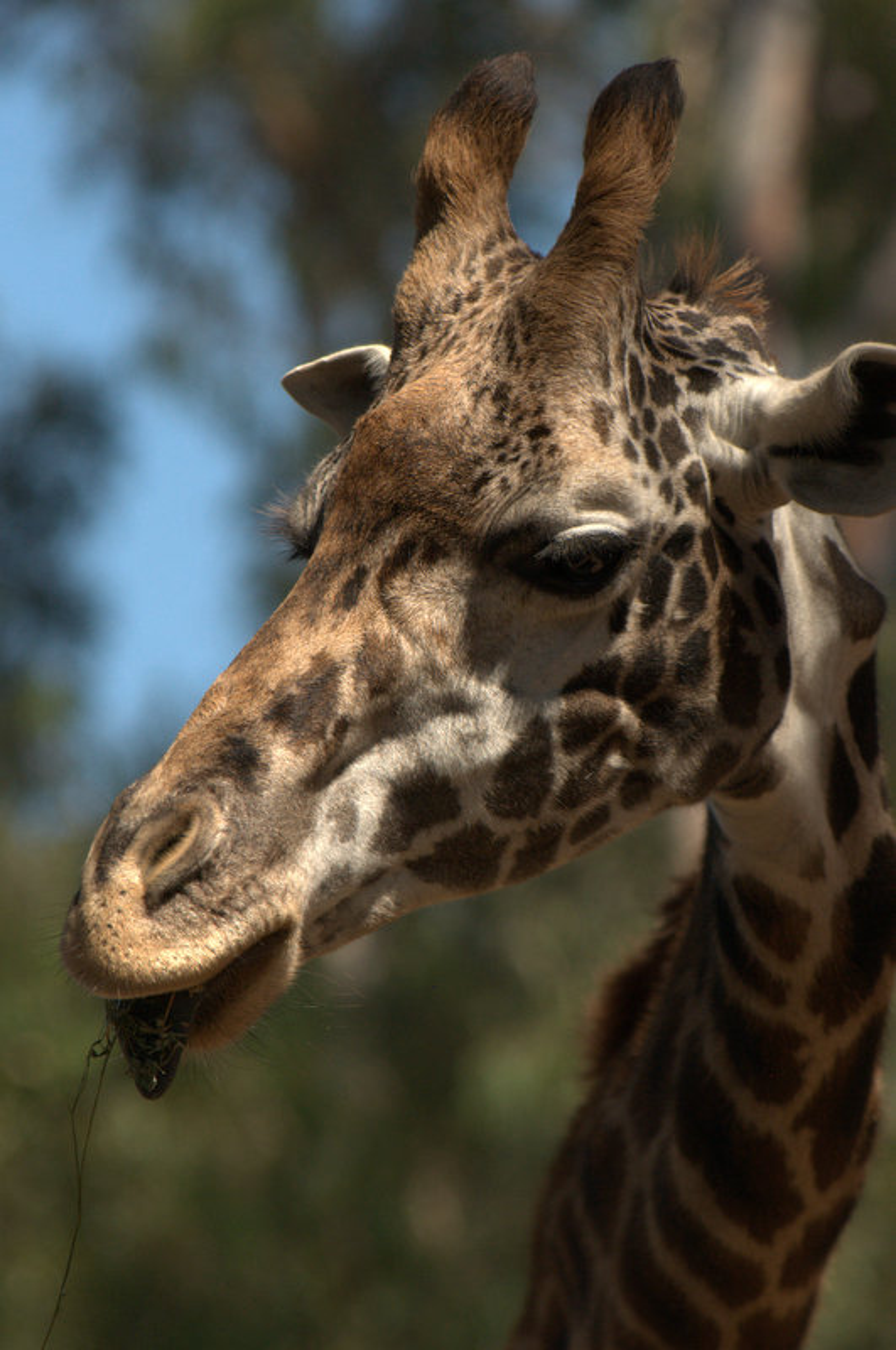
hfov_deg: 4.6
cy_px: 675
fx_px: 11233
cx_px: 448
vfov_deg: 6.9
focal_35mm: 300
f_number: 5.6
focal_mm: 200
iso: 800
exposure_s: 1/4000
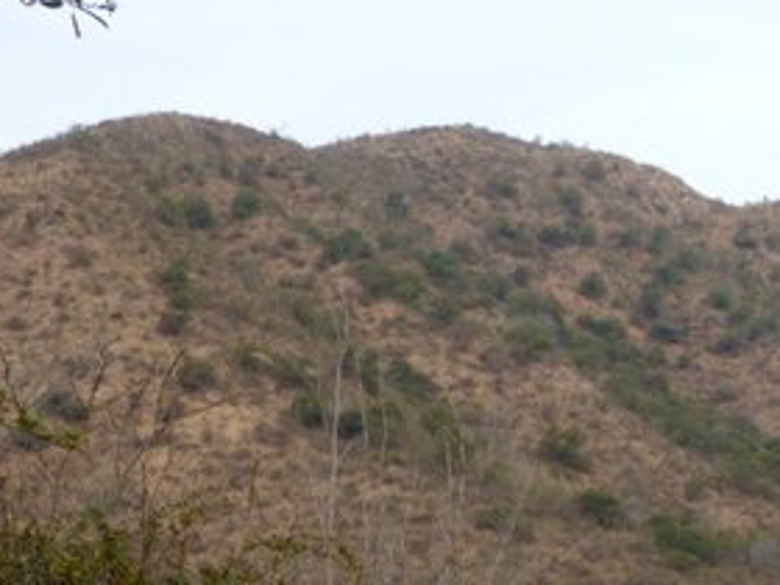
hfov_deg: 14.1
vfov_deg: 10.8
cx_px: 808
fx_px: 3087
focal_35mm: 137
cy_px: 485
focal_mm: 8.68
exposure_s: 1/80
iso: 100
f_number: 6.3
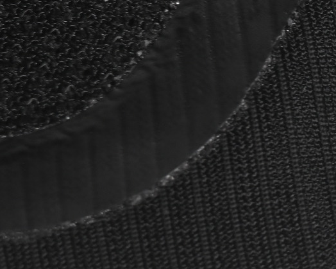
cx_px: 821
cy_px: 9
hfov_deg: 5.0
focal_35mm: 374
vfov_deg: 4.1
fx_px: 3718
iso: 160
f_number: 6.3
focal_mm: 50
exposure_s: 1/50
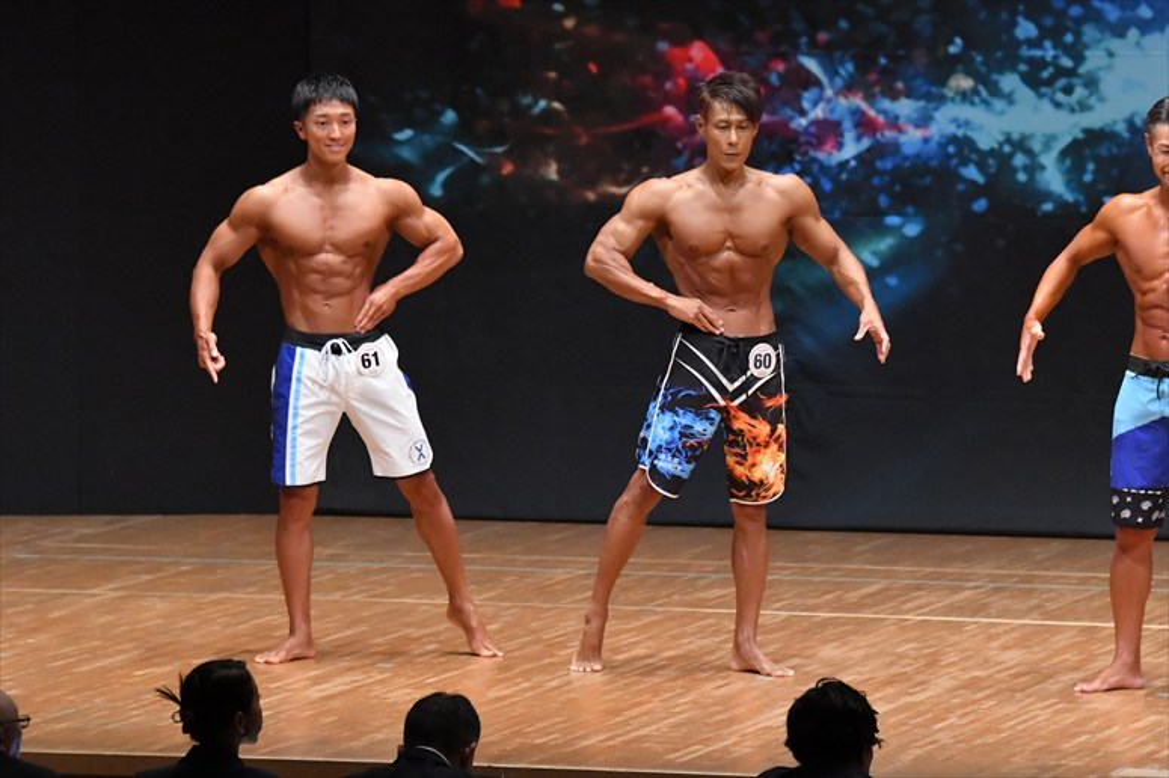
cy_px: 389
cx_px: 584
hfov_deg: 8.6
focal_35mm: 240
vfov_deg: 5.7
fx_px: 7790
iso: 8000
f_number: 5.6
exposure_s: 1/400
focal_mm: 160
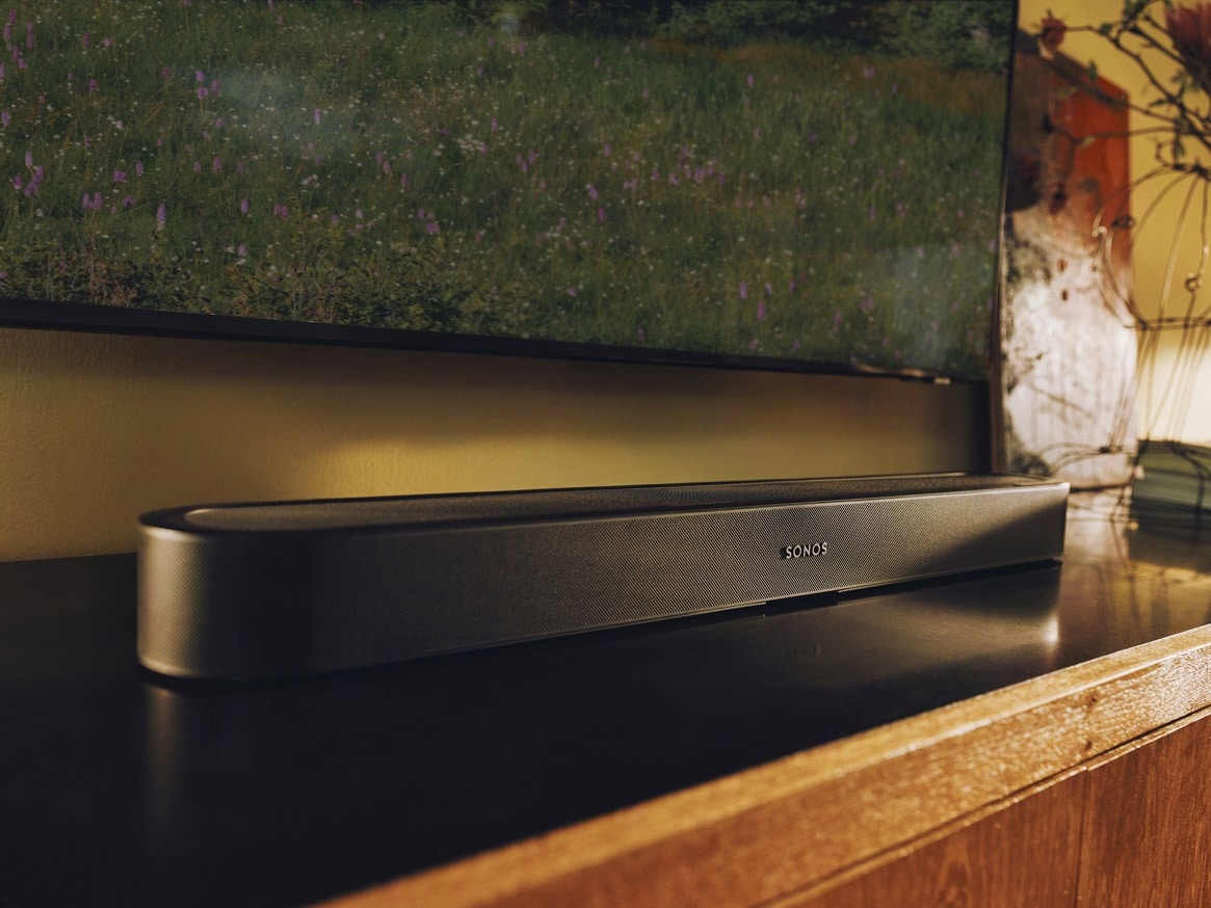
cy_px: 454
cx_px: 606
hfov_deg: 58.3
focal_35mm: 31
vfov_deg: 45.4
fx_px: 1085
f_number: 5.6
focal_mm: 38.9
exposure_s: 1/125
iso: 2000
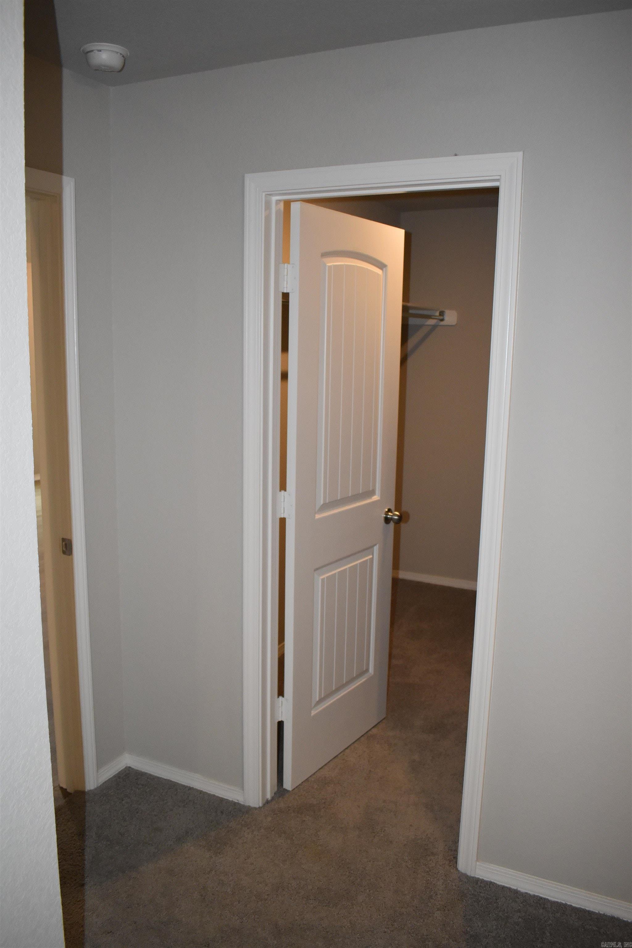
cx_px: 316
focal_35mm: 27
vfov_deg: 67.4
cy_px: 474
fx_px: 711
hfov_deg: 47.9
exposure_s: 1/125
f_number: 3.5
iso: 1600
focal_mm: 18
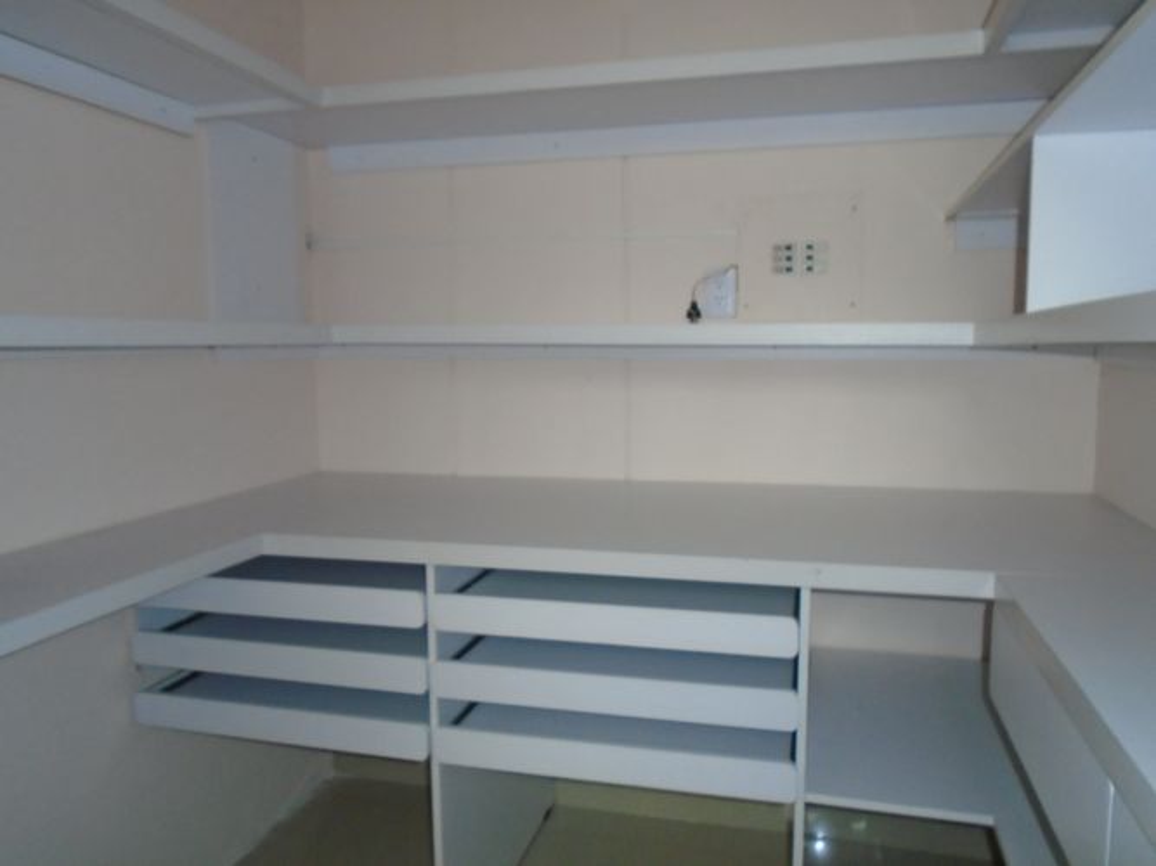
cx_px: 578
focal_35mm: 26
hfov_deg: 67.3
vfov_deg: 53.0
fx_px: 868
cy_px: 433
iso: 400
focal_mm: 4.6
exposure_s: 1/30
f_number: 8
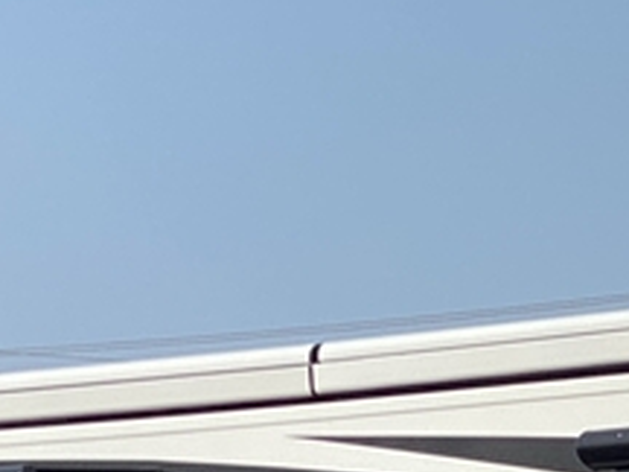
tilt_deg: -0.9
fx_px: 5251
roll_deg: +0.3
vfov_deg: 5.0
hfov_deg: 6.7
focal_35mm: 289
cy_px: 1078
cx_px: 1066
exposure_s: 1/1020
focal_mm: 6
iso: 20
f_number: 2
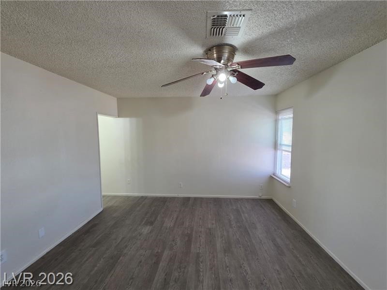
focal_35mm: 13
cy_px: 145
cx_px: 194
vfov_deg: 89.9
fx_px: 145
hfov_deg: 106.2
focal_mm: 2.2
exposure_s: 1/120
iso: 160
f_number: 1.9
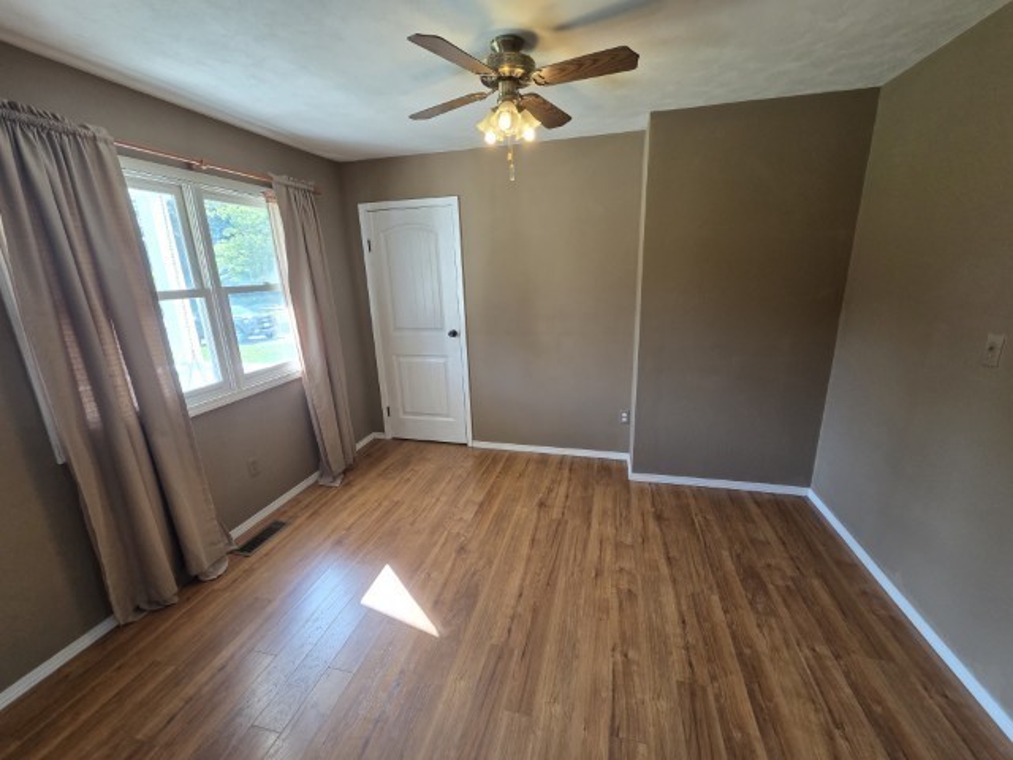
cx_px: 506
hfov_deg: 106.2
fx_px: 380
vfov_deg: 89.9
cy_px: 380
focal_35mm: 13
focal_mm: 2.2
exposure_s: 1/120
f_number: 2.2
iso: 200
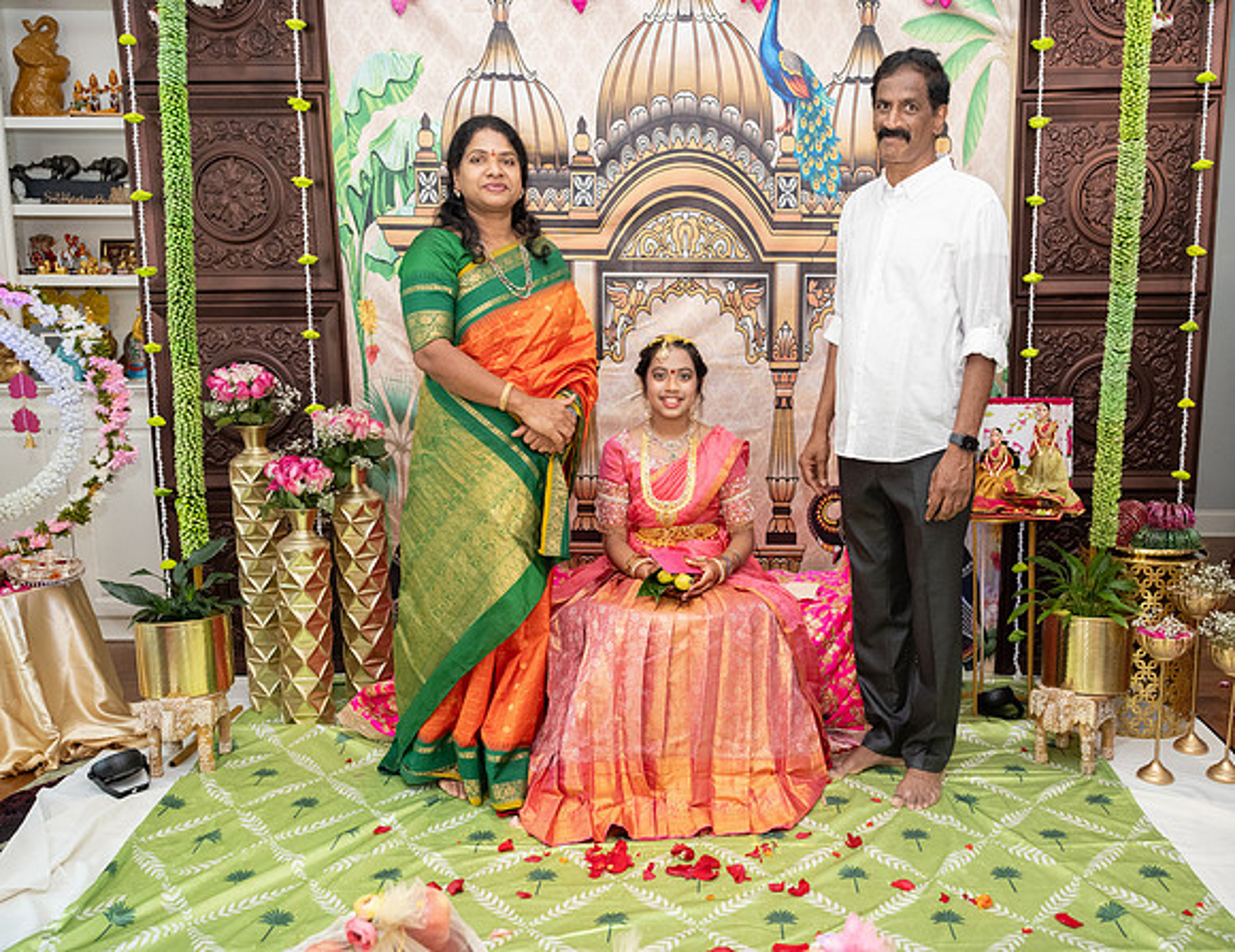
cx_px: 714
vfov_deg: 45.0
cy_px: 476
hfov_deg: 56.2
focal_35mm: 32
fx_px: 1149
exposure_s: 1/160
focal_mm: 28.5
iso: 1600
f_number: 4
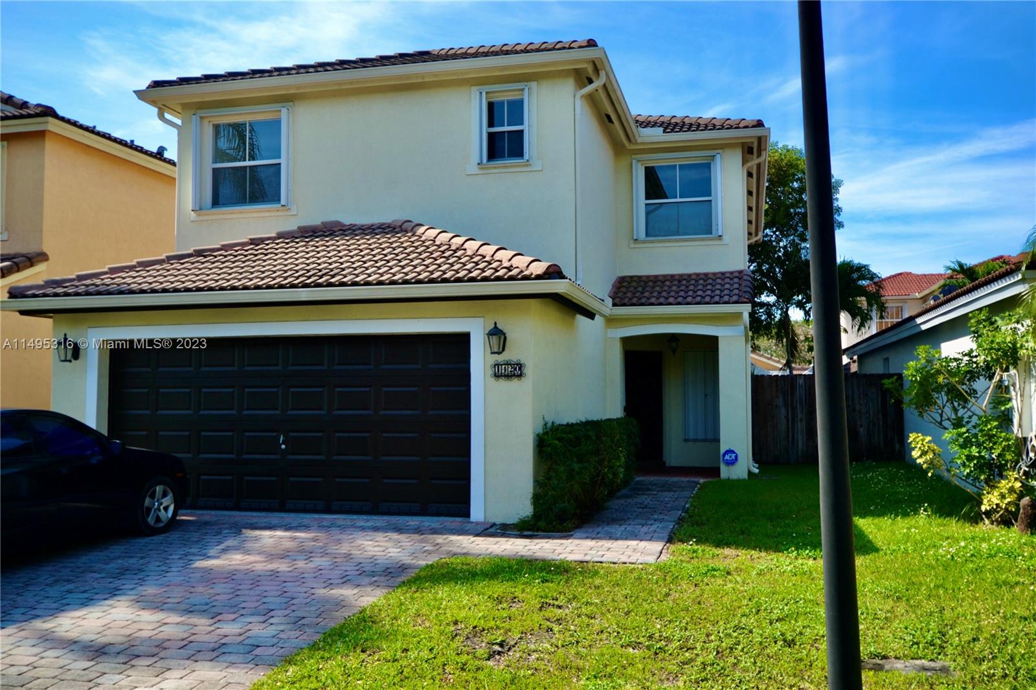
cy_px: 345
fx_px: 863
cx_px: 518
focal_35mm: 30
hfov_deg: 61.9
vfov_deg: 43.6
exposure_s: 1/160
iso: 100
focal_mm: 20
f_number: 6.3
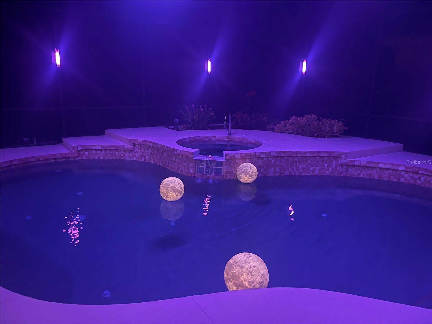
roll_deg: -1.4
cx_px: 216
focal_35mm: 25
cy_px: 162
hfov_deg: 69.4
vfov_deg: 54.9
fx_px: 312
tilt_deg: -14.9
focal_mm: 5.1
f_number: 1.6
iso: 1600
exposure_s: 1/15
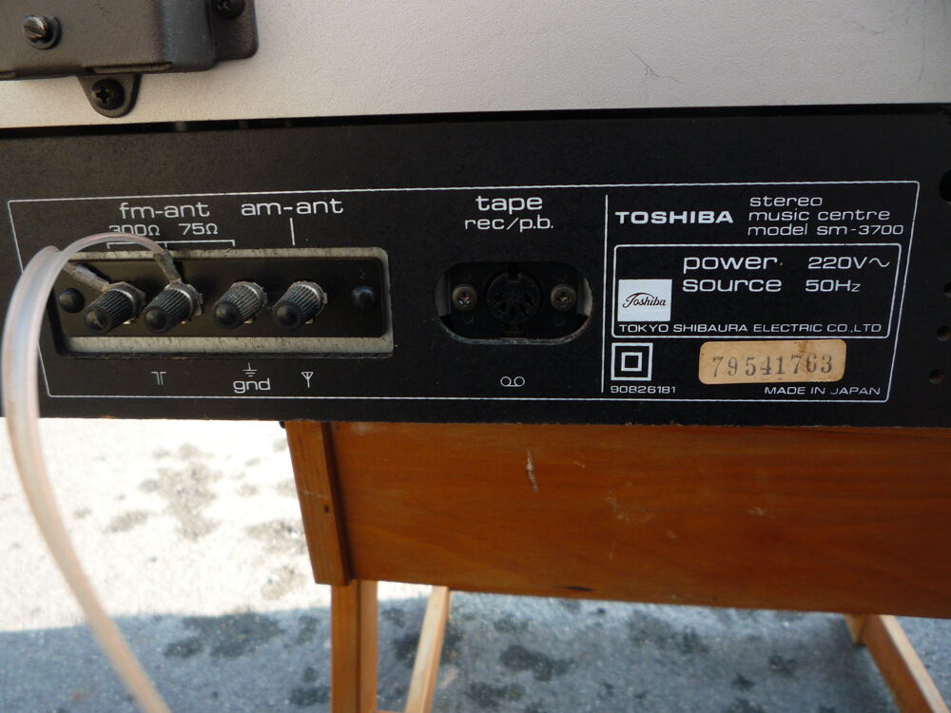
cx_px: 476
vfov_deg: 46.8
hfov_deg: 60.0
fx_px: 824
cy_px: 356
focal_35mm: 30
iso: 100
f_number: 3.3
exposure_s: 1/100
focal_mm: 5.2
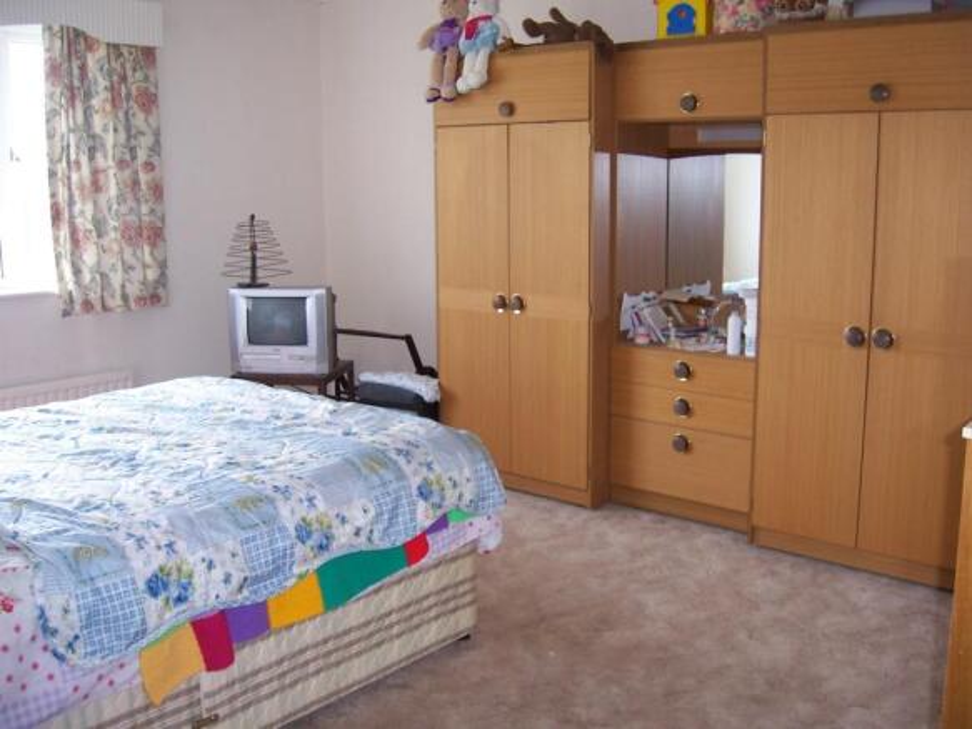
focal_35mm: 36
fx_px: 1011
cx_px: 486
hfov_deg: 51.4
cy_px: 364
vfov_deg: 39.6
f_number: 3
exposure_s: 1/60
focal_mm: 6
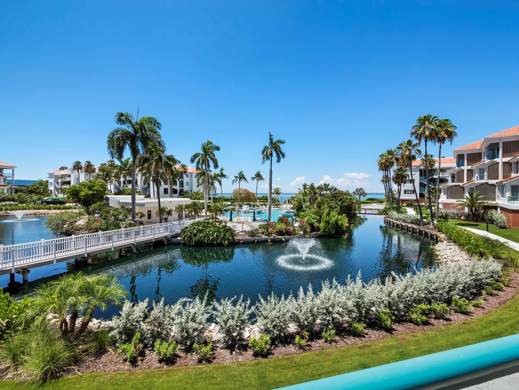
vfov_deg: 85.7
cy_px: 195
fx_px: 210
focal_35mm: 14
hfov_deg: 102.0
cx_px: 260
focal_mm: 7
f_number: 11
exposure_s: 1/400
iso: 320
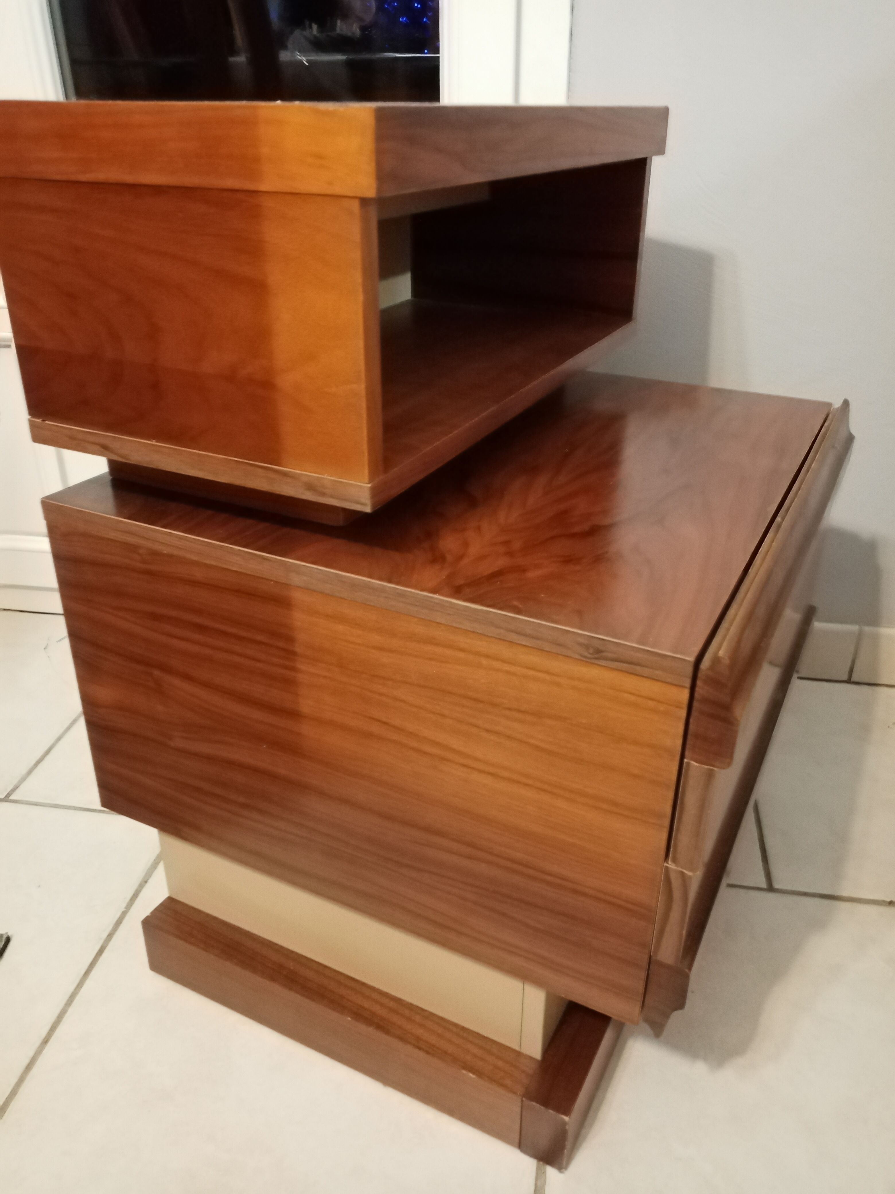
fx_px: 896
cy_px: 597
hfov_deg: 53.1
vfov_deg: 67.3
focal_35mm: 26
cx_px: 448
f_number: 1.8
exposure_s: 1/14.3
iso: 1403
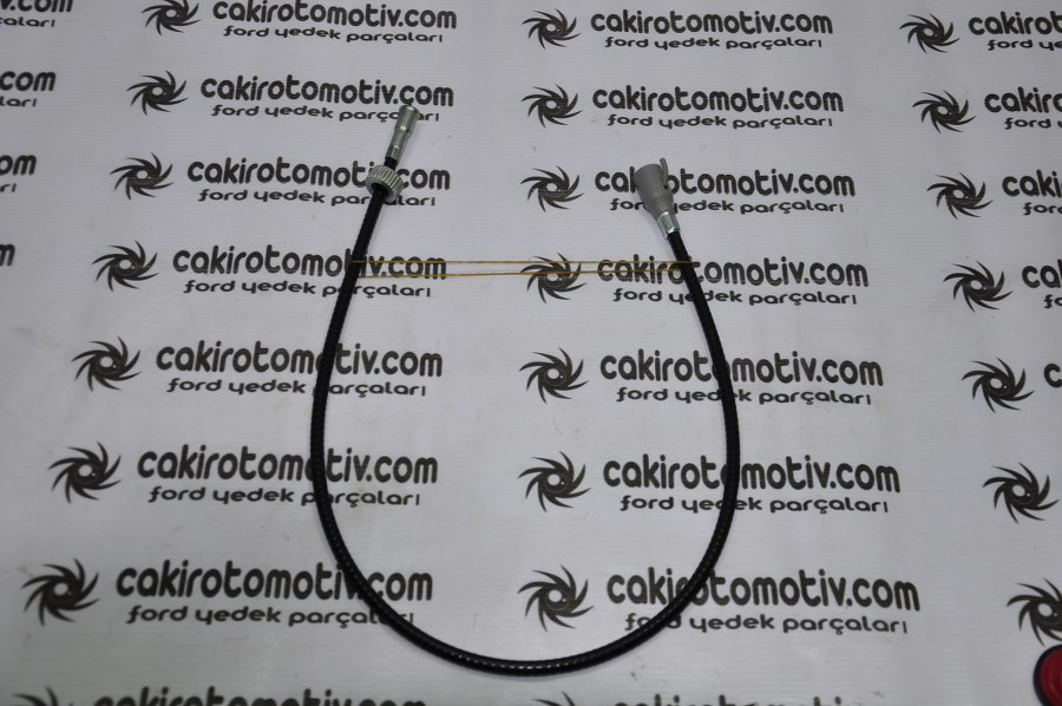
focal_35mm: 57
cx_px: 531
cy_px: 353
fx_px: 1680
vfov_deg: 23.7
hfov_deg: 35.1
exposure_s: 1/125
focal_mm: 38
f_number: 4.5
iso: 200
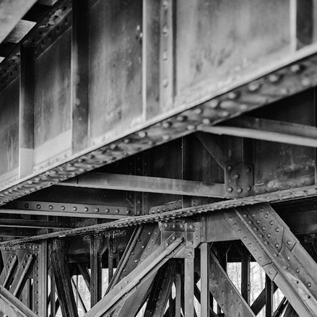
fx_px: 632
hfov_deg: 28.1
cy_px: 265
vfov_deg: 27.5
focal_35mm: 61
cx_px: 122
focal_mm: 35
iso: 64
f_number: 2.2
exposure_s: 1/30
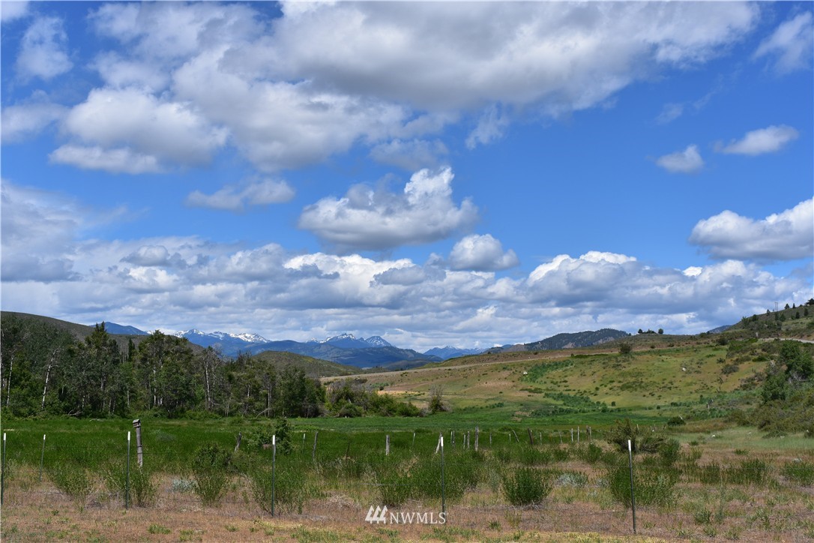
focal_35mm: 42
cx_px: 407
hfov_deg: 46.4
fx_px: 950
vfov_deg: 31.9
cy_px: 272
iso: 100
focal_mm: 28
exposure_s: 1/160
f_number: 11
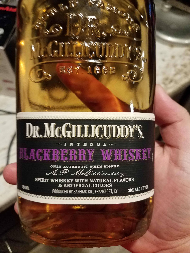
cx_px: 95
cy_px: 126
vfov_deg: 67.3
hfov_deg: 53.1
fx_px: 190
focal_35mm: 26
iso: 200
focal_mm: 4.2
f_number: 1.7
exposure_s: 1/24
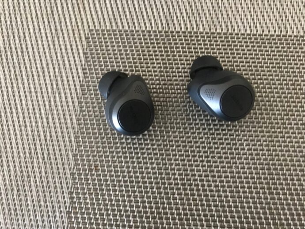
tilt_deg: -78.7
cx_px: 152
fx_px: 247
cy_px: 114
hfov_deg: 63.4
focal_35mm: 28
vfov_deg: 49.8
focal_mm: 3.99
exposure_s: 1/17
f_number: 1.8
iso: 320
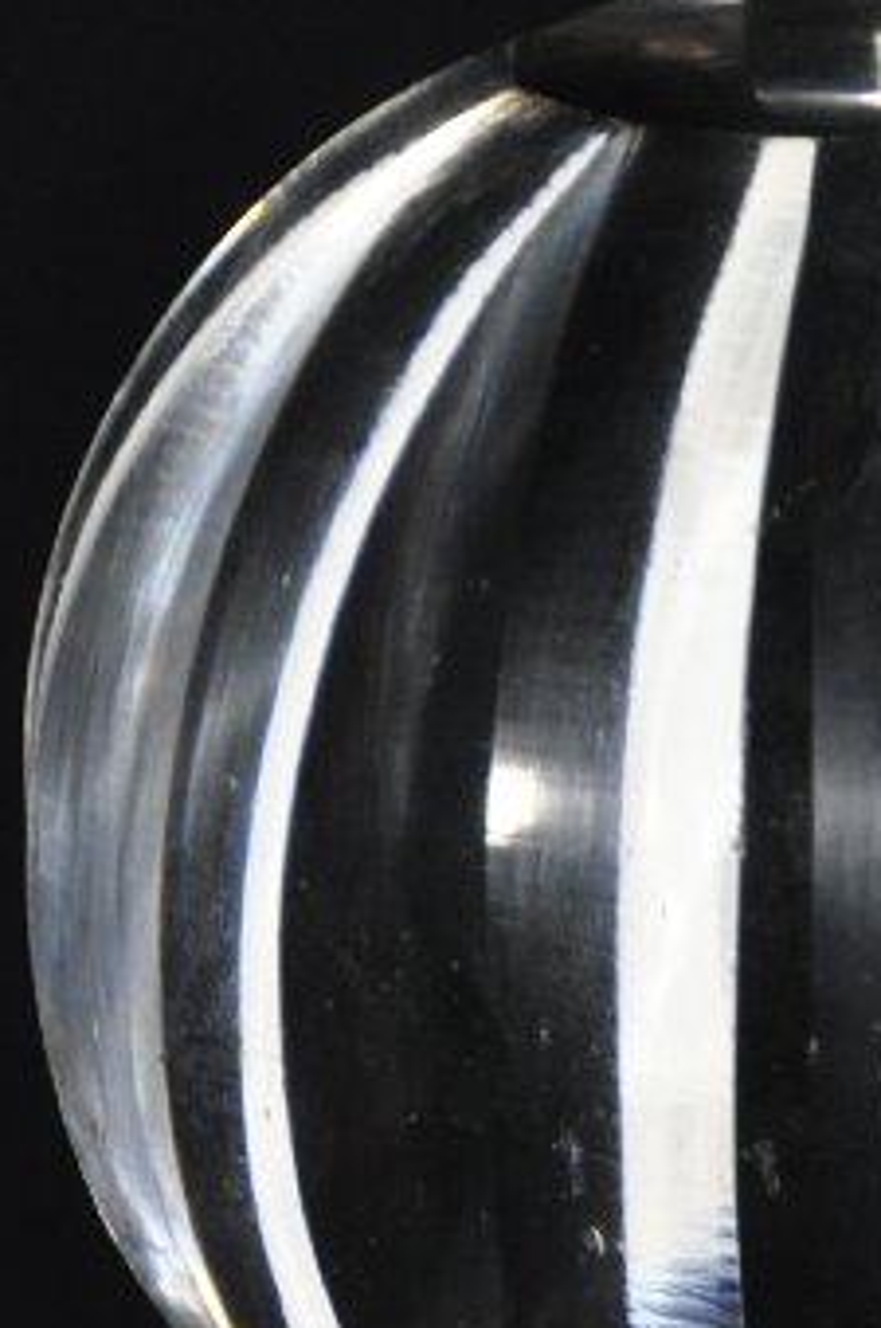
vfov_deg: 3.7
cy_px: 1520
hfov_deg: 2.5
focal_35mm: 558
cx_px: 765
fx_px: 20536
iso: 800
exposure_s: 1/60
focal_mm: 105
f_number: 5.6
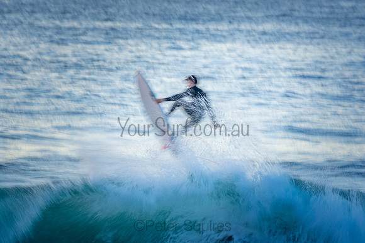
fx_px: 7606
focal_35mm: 750
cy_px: 122
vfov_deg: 1.8
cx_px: 182
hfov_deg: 2.7
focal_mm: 500
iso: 100
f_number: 11
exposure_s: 1/25
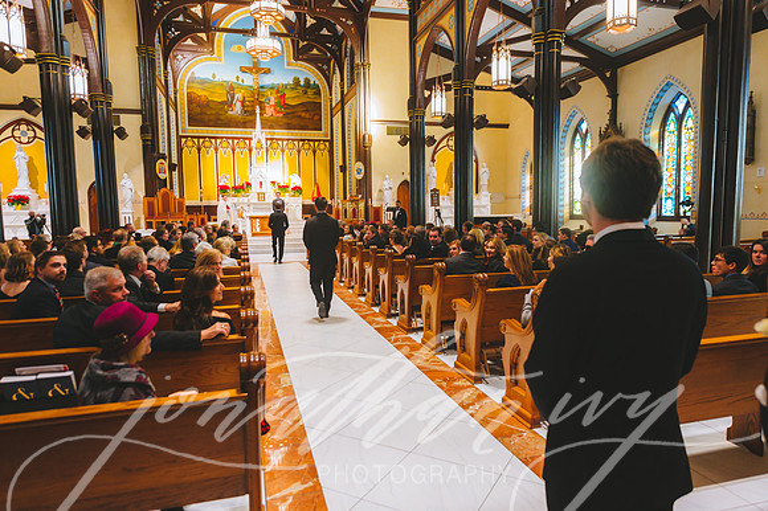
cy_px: 256
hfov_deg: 73.8
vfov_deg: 53.1
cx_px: 384
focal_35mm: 24
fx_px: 512
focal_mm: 24
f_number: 3.5
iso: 2000
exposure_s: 1/100
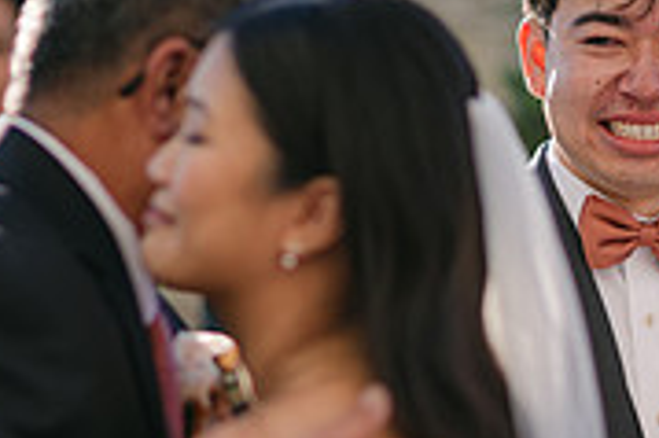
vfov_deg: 4.9
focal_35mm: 281
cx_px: 284
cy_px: 436
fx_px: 5139
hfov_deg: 7.3
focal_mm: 85
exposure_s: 1/1600
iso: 64
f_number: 1.8
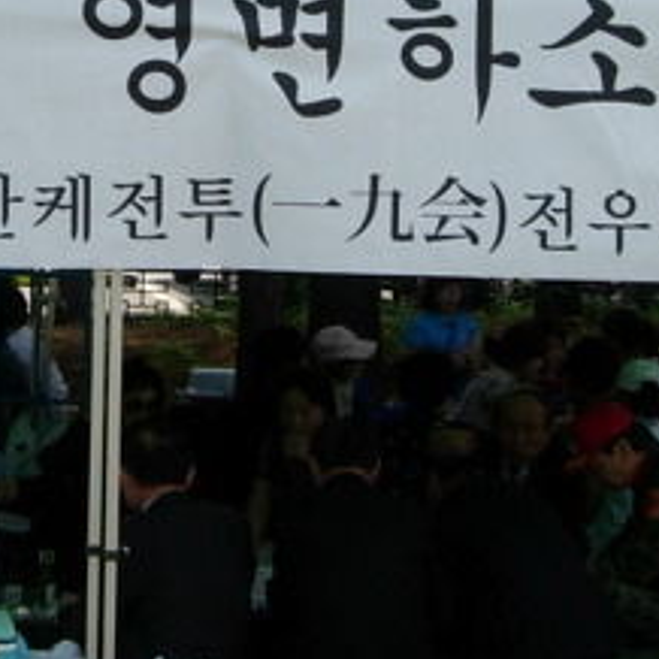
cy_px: 83
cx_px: 169
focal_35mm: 108
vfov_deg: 16.0
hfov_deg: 16.1
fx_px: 2326
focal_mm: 7.8
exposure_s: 1/430
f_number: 4.8
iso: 64
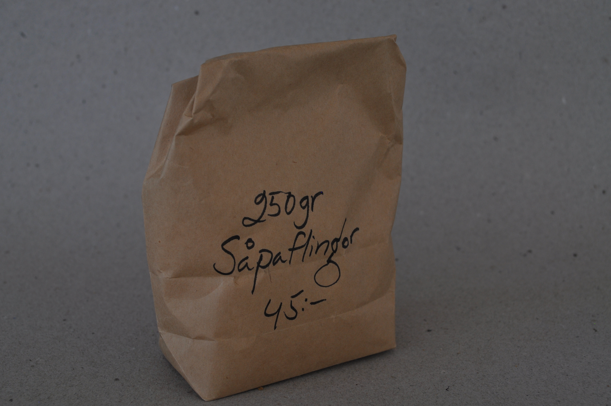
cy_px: 203
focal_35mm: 48
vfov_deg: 28.0
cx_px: 306
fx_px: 814
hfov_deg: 41.2
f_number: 8
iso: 200
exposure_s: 1/250
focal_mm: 32
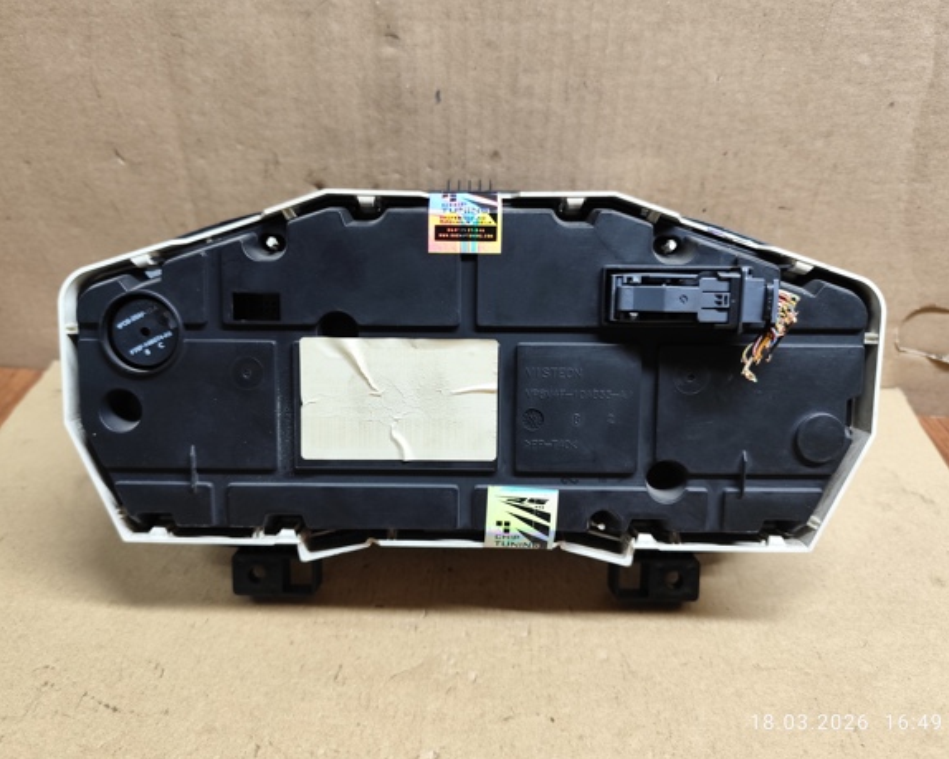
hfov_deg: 68.1
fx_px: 702
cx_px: 448
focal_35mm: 25
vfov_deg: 56.8
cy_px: 366
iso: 400
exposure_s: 1/100
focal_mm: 6.19
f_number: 1.65
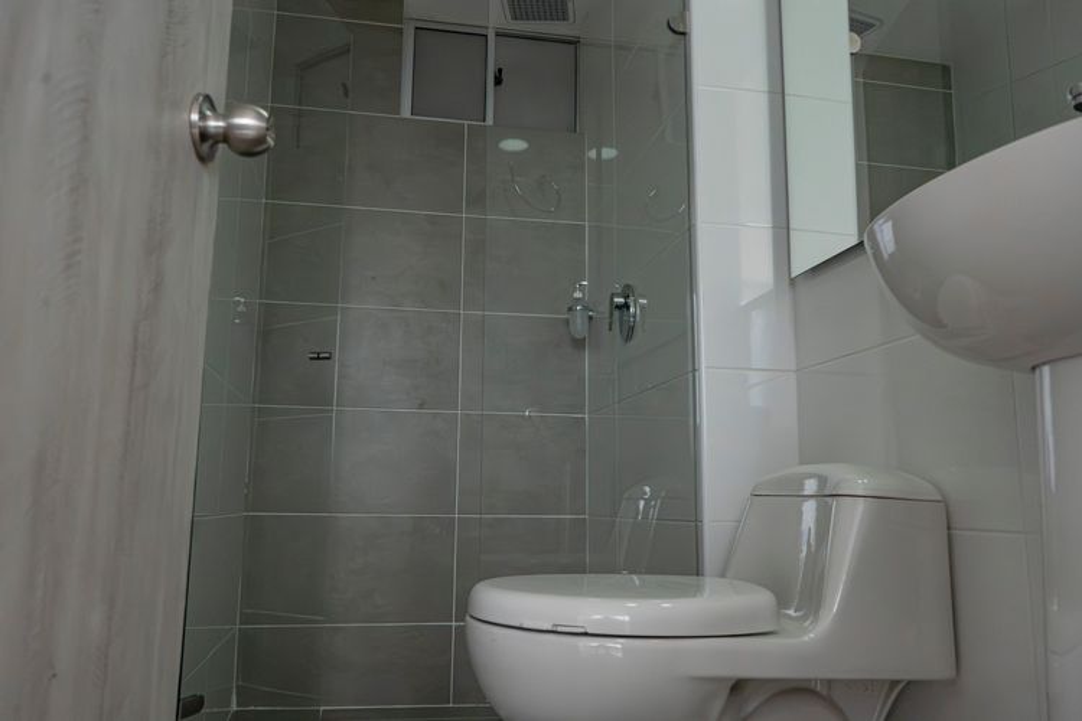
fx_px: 841
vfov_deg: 46.4
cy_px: 360
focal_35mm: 28
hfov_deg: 65.5
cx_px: 541
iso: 20000
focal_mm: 28
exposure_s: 1/2500
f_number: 8
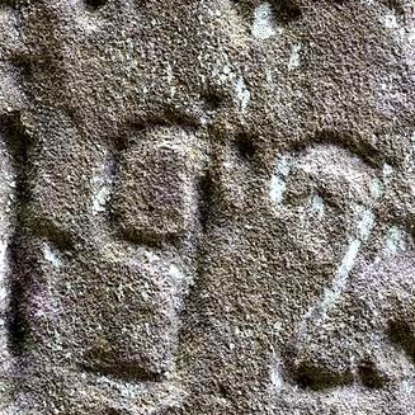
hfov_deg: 9.7
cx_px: 334
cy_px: -211
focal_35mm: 180
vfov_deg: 9.4
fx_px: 2441
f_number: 8
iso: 100
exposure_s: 4
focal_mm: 46.5
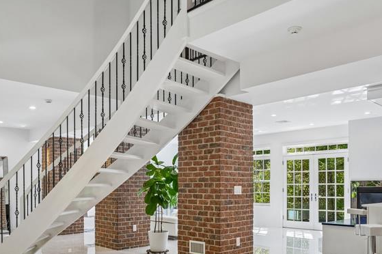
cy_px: 184
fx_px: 350
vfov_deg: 39.1
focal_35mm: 33
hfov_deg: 57.0
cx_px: 161
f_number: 8
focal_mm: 18
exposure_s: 1/30
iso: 400
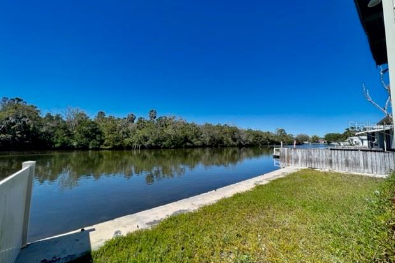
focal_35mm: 14
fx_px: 154
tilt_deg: +4.9
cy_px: 126
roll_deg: -1.3
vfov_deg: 81.2
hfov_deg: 104.2
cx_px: 204
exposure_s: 1/1449
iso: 32
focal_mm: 1.57
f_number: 1.8
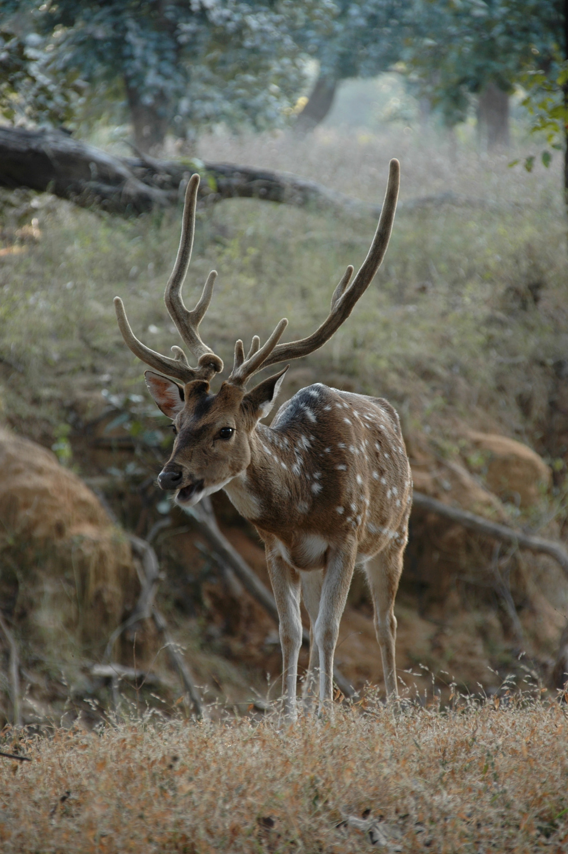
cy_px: 427
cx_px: 284
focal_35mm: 232
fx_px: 5511
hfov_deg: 5.9
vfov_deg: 8.9
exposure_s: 1/30
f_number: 6
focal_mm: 155
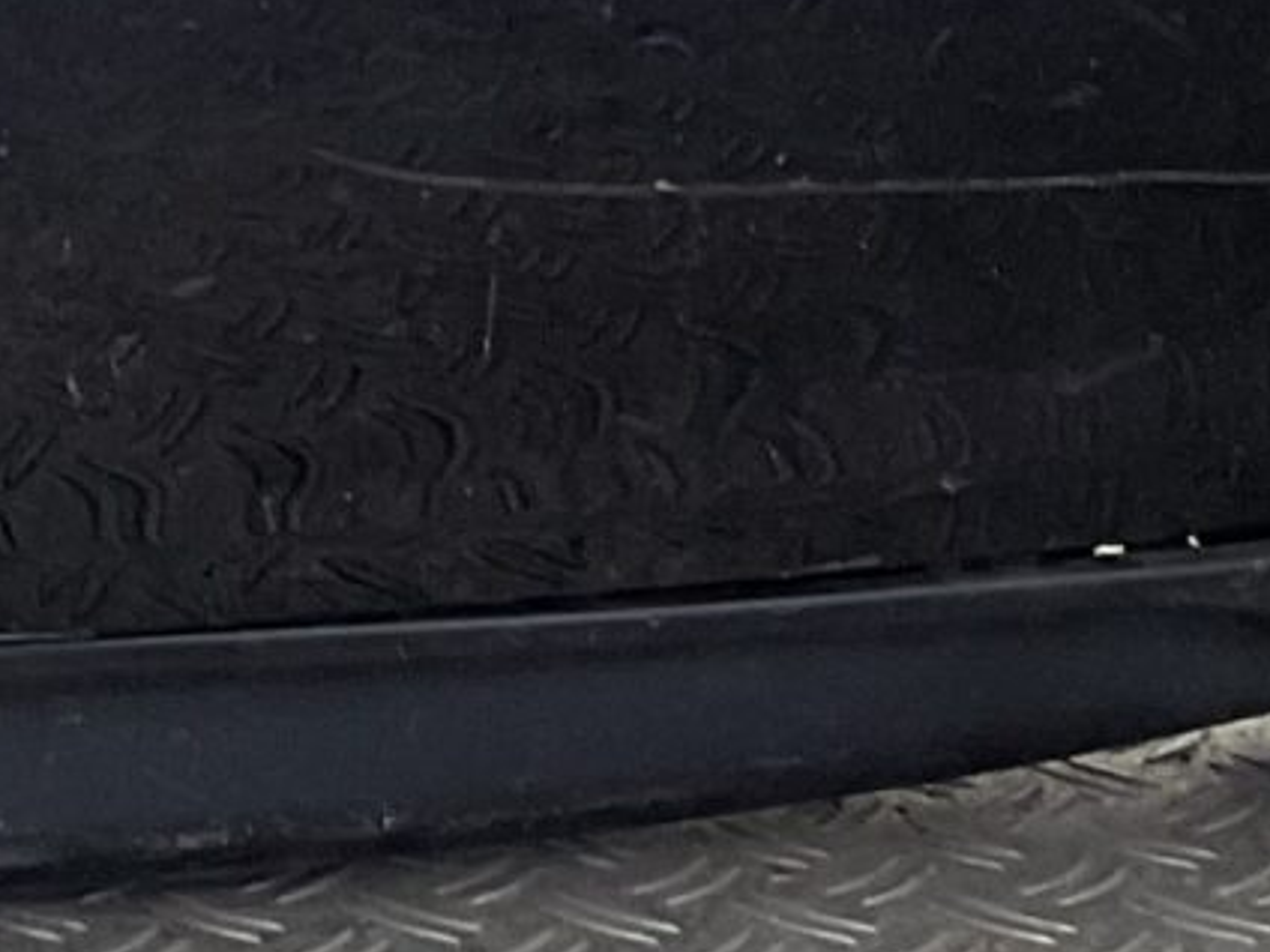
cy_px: -925
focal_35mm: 175
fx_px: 6420
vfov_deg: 8.1
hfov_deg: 10.8
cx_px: -803
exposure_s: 1/134
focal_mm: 3
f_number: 1.8
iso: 16
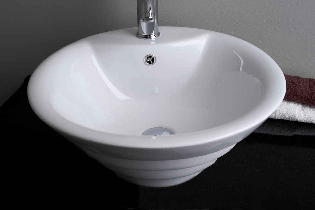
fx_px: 437
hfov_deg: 39.6
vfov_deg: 26.9
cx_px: 158
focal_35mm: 50
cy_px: 105
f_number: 10
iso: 200
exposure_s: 1/200
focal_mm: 50
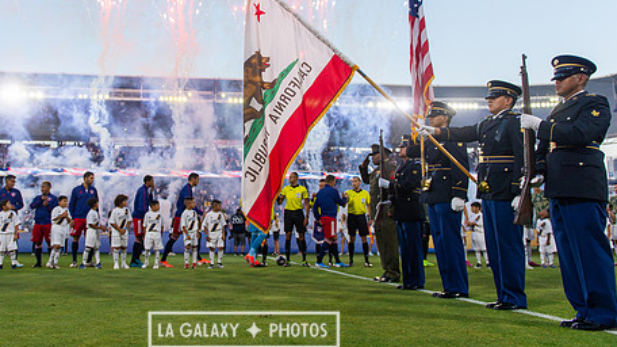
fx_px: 523
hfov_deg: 60.5
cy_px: 127
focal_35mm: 32
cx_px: 244
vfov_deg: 36.4
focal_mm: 24
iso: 200
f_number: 2.8
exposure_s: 1/800
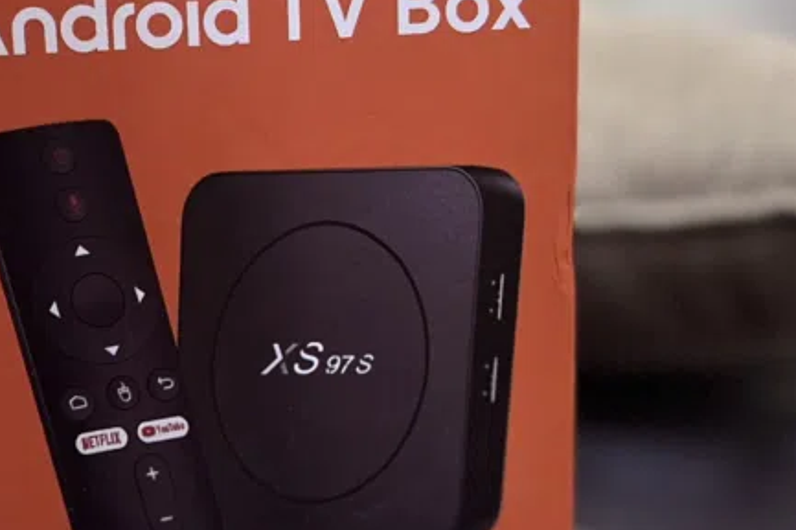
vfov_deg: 33.3
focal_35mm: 40
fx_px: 884
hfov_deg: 47.6
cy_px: 258
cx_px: 257
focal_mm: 5.1
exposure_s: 1/50
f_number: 1.6
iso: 320
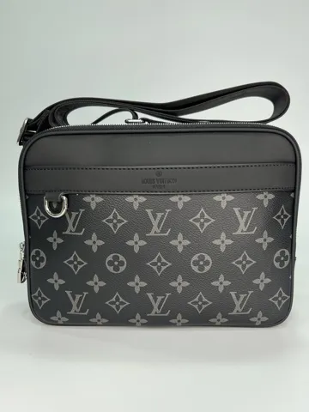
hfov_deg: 53.1
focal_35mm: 26
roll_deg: +0.6
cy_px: 206
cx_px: 154
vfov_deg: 67.3
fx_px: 309
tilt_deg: -8.3
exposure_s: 1/100
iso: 50
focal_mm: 5.7
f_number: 1.5
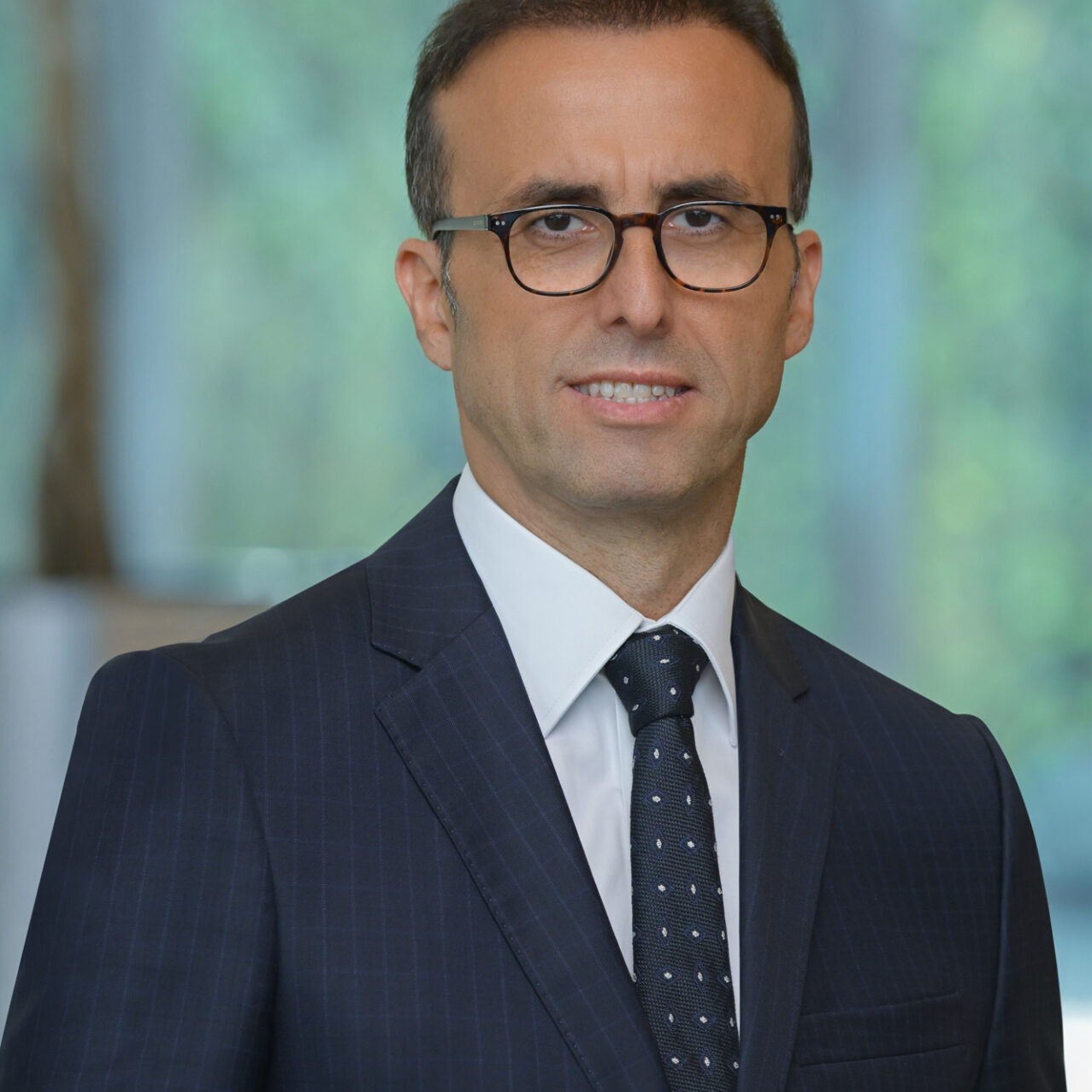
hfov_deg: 6.2
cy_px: 678
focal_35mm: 281
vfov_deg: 6.2
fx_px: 10029
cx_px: 546
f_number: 5.3
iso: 800
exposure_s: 1/250
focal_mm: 220
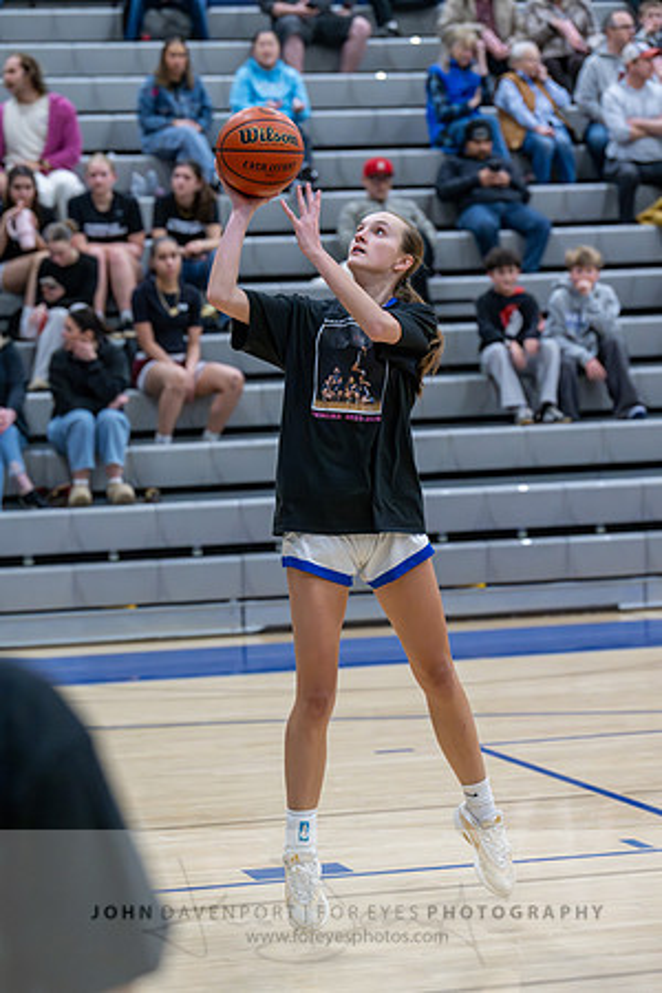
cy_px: 496
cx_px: 331
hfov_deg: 11.4
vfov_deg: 17.1
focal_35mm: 120
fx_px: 3310
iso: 12800
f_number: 4
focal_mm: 120
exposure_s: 1/1000
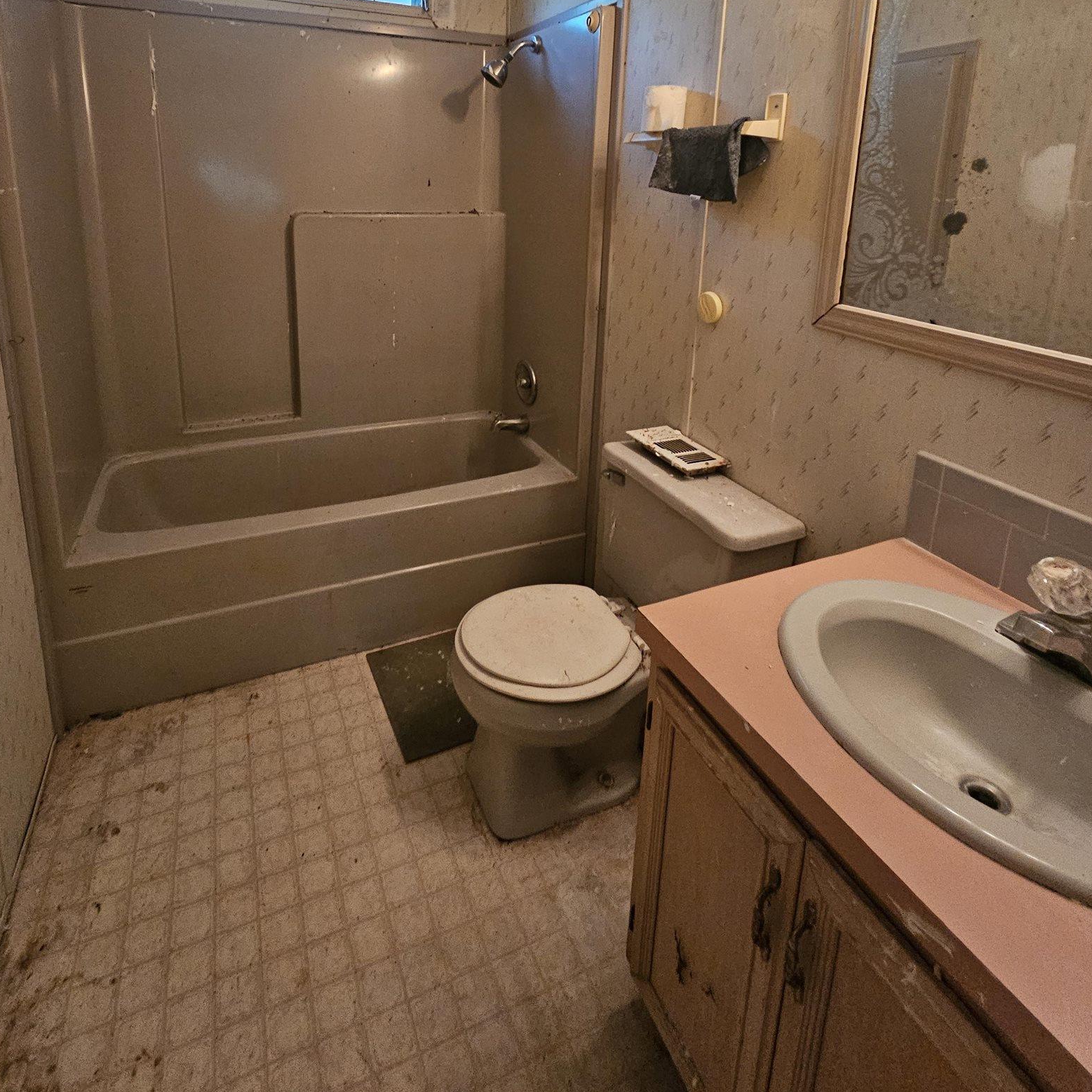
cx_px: 513
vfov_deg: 79.6
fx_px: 607
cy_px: 320
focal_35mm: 17
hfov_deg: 83.9
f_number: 2.2
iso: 640
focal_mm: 2.2
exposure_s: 1/24
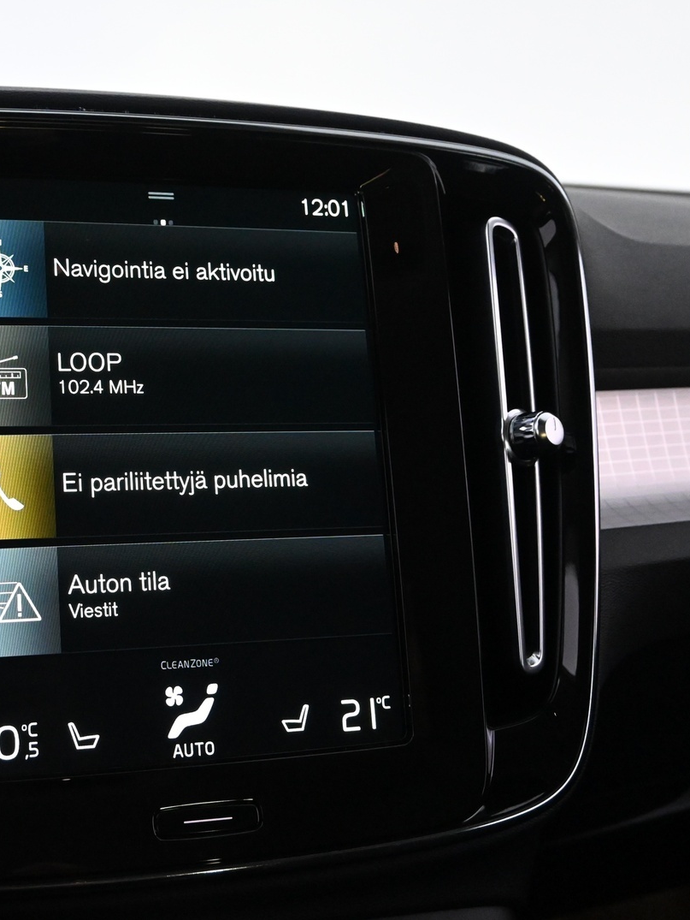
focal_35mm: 42
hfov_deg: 33.6
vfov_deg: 44.4
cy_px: 461
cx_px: 192
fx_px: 1125
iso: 5000
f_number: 4.5
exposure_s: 1/80
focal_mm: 19.5
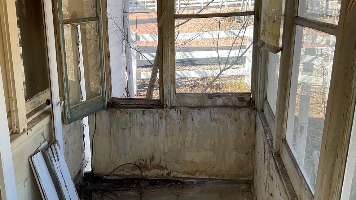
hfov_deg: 46.1
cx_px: 142
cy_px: 116
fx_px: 415
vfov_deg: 27.1
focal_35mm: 44
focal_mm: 3
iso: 16
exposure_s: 1/157
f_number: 1.8
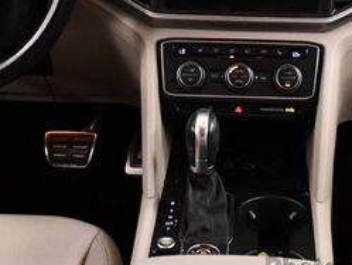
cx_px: 249
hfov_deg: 21.9
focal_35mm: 89
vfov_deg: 16.2
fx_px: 905
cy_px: -7
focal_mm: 18
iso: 2500
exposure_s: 1/125
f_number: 3.5
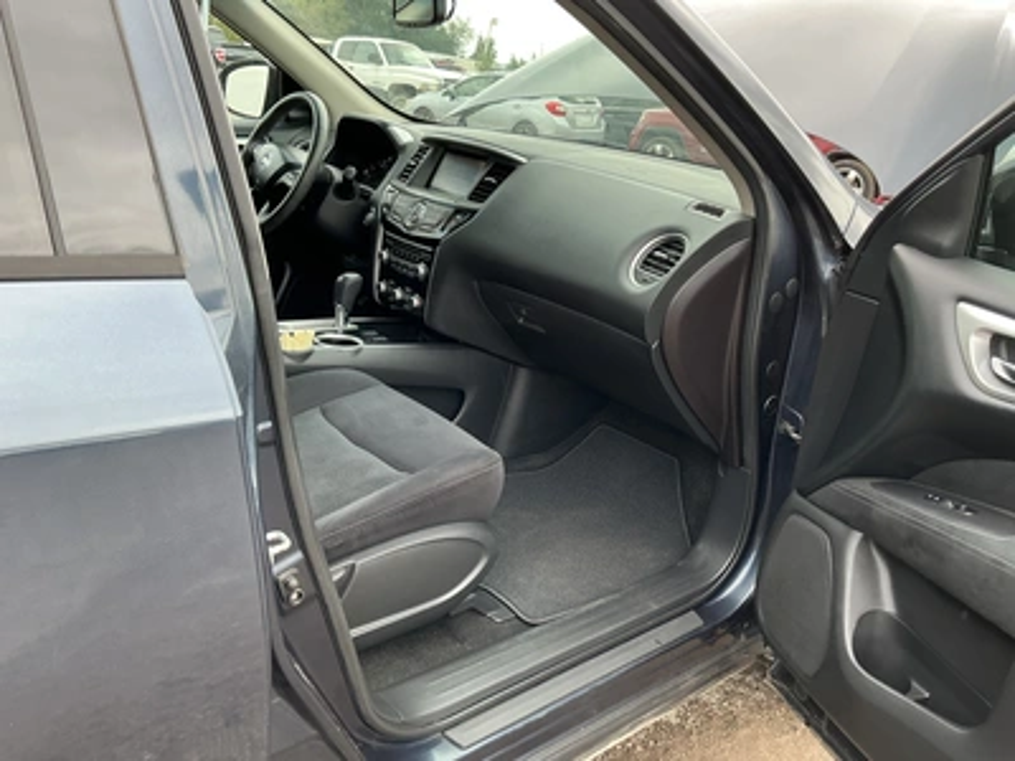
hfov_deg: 63.4
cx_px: 508
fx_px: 821
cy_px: 380
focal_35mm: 28
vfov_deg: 49.7
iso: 20
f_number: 1.8
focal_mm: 3
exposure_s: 1/122
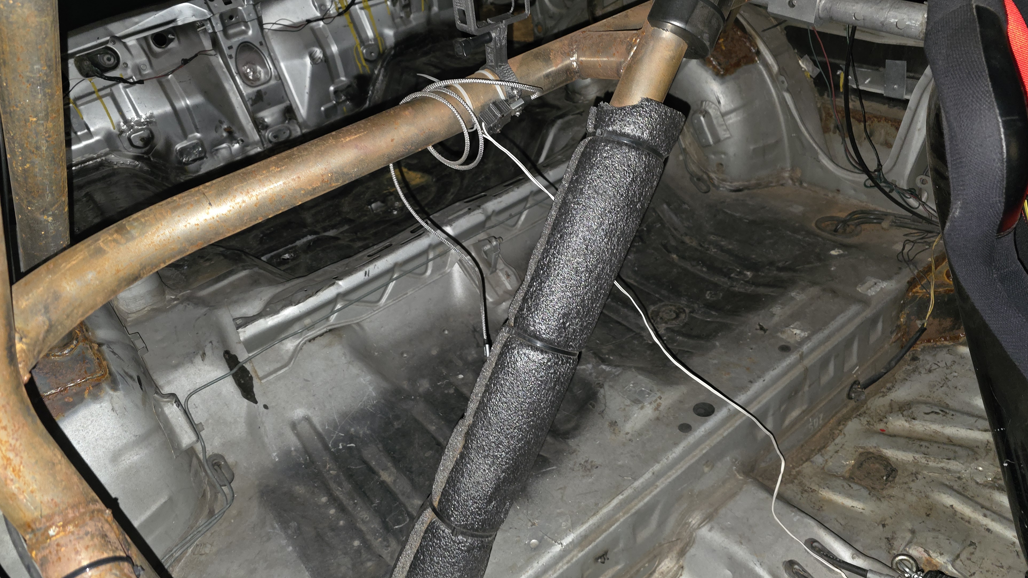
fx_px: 709
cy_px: 279
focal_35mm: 26
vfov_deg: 44.4
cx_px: 508
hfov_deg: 71.9
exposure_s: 1/12
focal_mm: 6.3
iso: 160
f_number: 1.7
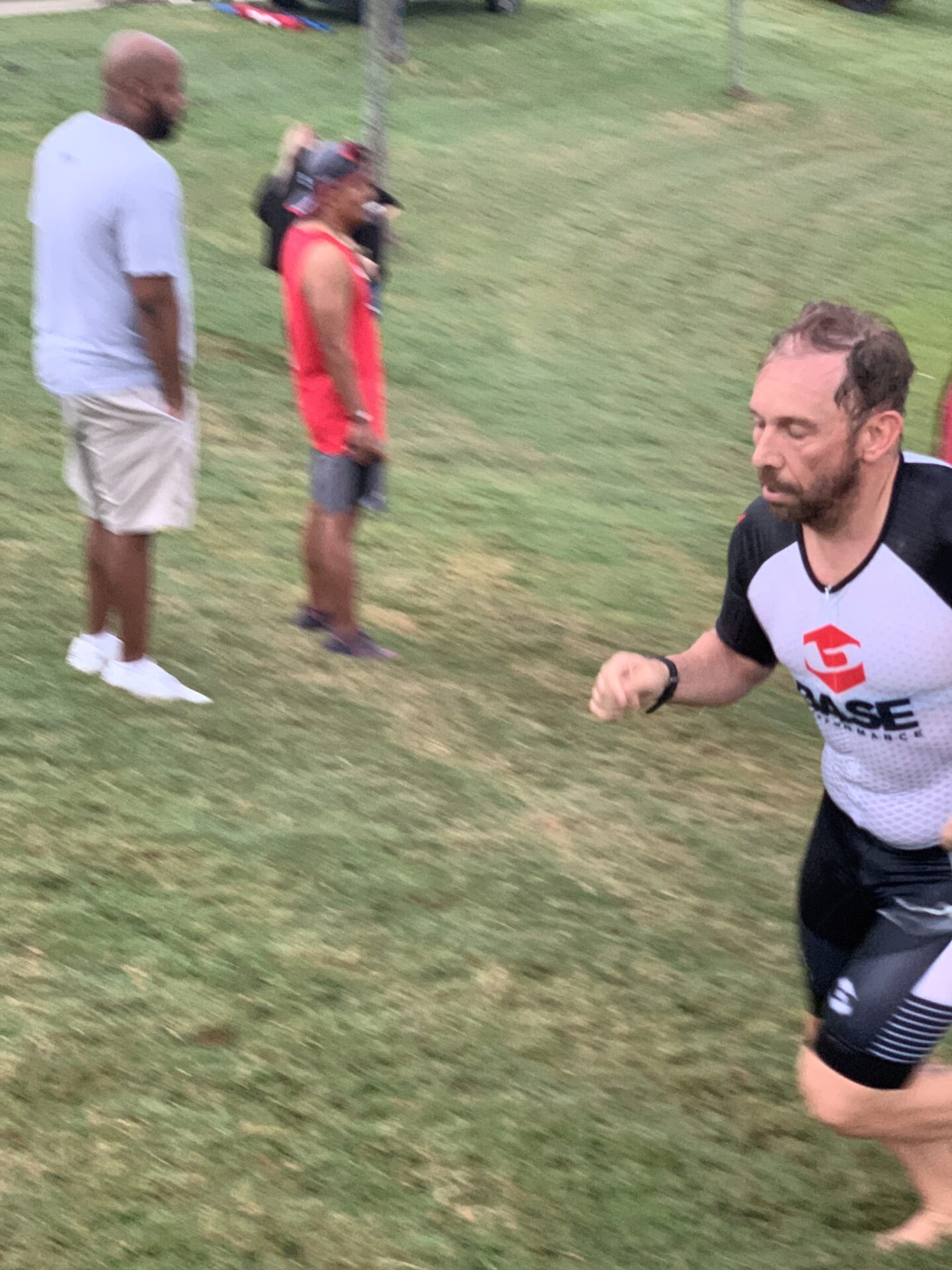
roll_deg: -0.1
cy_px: 635
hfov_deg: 28.0
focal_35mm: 52
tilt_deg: -18.9
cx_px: 476
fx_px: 1907
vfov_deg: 36.8
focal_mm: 6
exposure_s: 1/60
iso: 160
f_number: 2.4
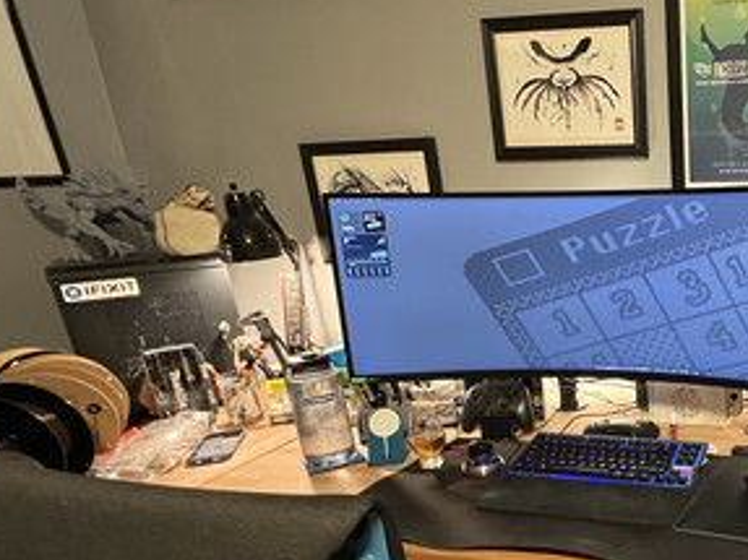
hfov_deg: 51.8
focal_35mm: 29
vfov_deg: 47.0
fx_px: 626
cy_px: 396
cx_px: 714
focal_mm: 1.6
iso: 640
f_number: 1.8
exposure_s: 1/60
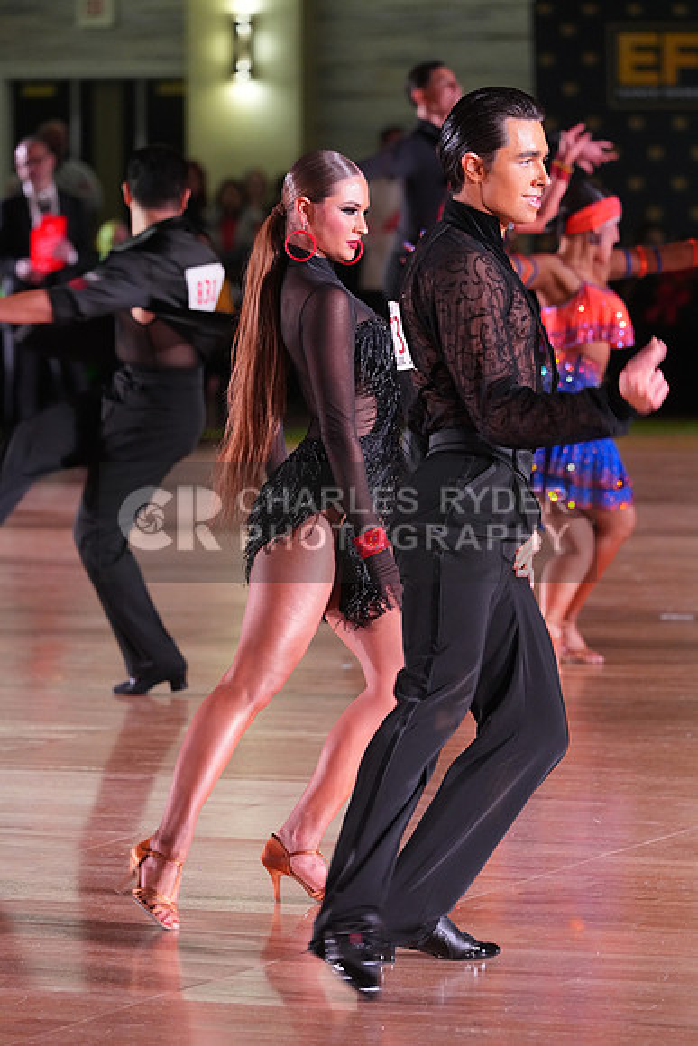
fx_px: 5348
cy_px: 523
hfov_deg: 7.5
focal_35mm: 184
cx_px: 349
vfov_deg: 11.2
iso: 4000
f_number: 5
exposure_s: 1/200
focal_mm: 184
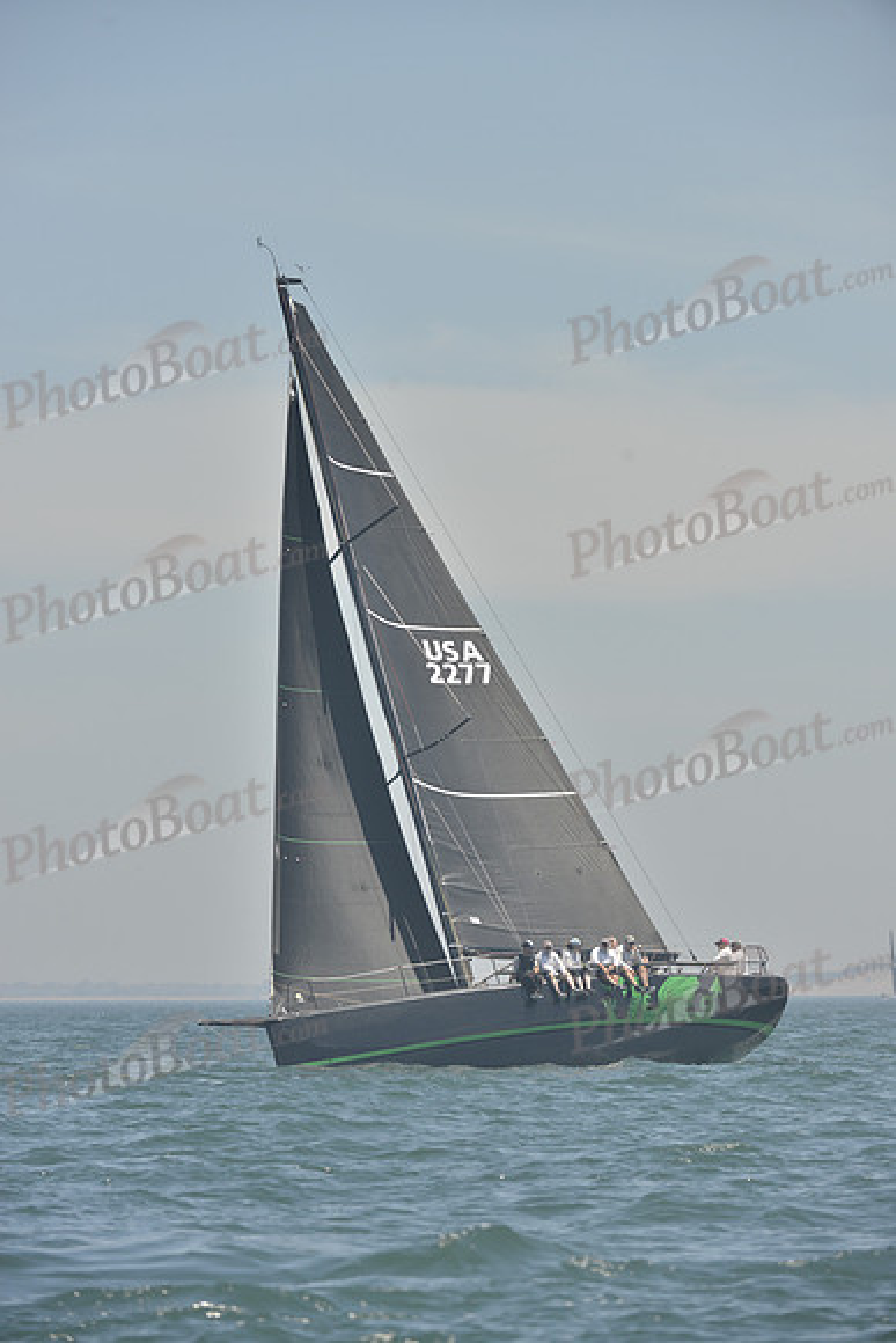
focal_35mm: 220
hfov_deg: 6.2
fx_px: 8208
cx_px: 448
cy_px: 672
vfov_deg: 9.4
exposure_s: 1/1000
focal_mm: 220
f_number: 7.1
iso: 280
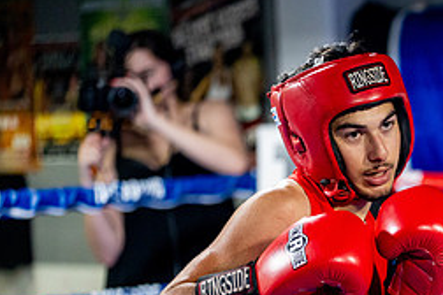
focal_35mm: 212
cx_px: 503
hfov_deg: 9.6
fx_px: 2609
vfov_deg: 6.5
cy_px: 319
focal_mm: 92
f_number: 2
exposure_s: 1/800
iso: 4000
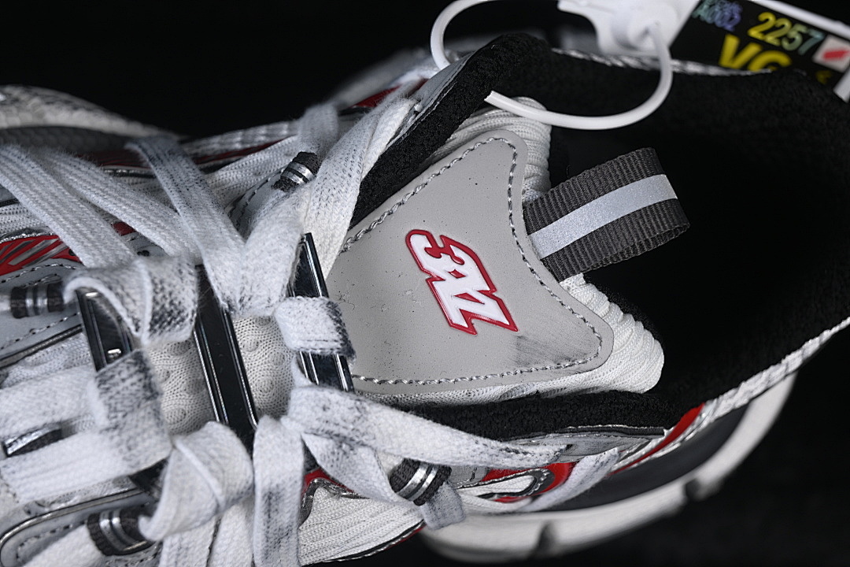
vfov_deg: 18.2
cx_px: 425
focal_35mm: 75
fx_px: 1771
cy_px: 284
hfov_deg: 27.0
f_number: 7.1
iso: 160
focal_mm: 50
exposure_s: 1/80
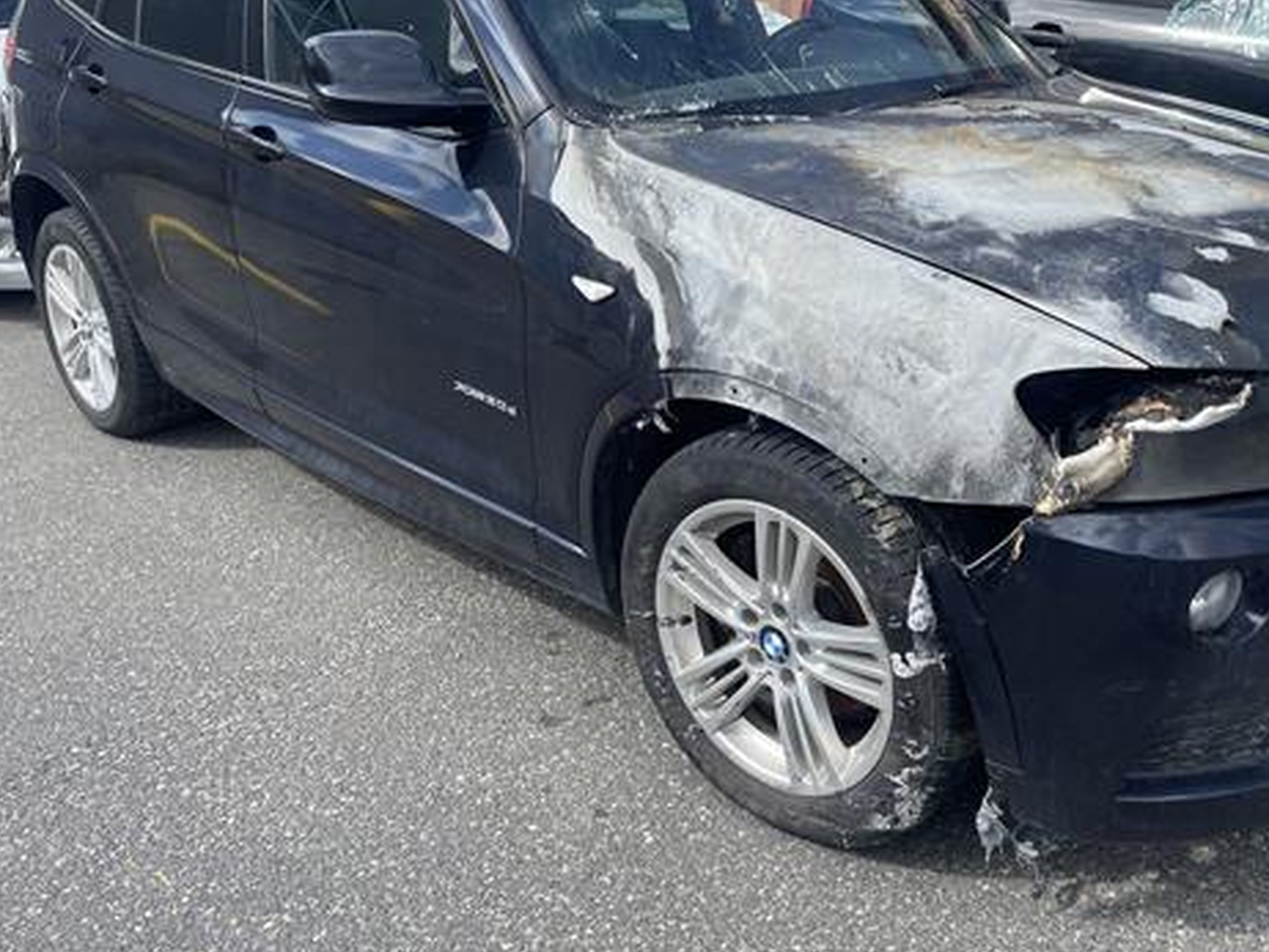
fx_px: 1320
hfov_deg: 50.7
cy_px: 390
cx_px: 813
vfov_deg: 39.6
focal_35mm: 36
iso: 32
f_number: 1.6
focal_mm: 4.2
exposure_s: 1/1770
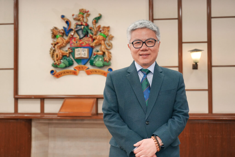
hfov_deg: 46.4
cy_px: 78
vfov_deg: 31.9
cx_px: 118
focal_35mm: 42
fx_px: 274
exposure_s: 1/160
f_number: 4
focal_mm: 42
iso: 1600
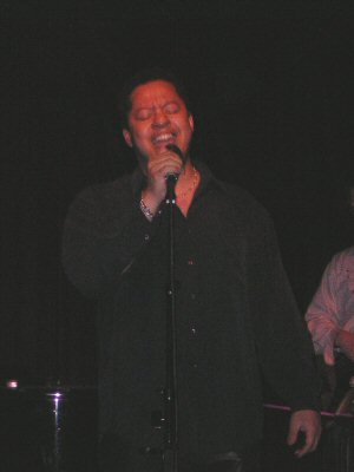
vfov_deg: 18.2
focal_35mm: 108
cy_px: 236
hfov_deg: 13.7
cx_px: 177
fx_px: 1473
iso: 200
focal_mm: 14.1
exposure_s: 1/60.1
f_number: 4.7
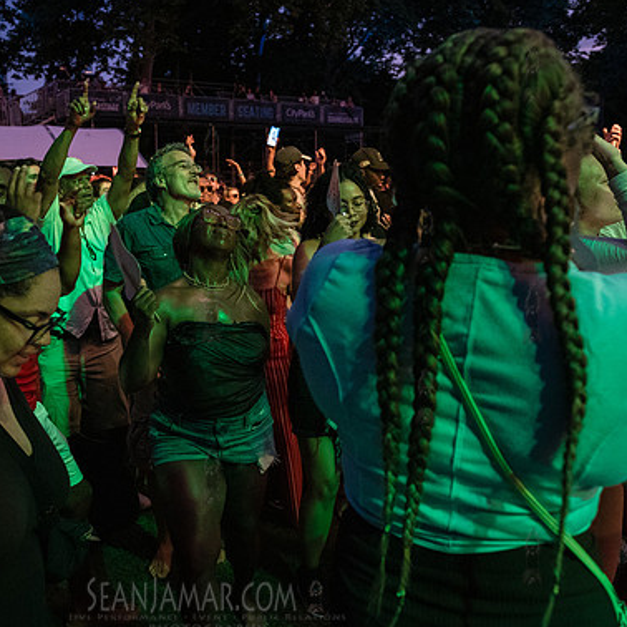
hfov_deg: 45.4
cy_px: 314
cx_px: 211
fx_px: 738
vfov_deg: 46.0
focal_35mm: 36
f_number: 3.5
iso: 6400
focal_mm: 26
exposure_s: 1/320
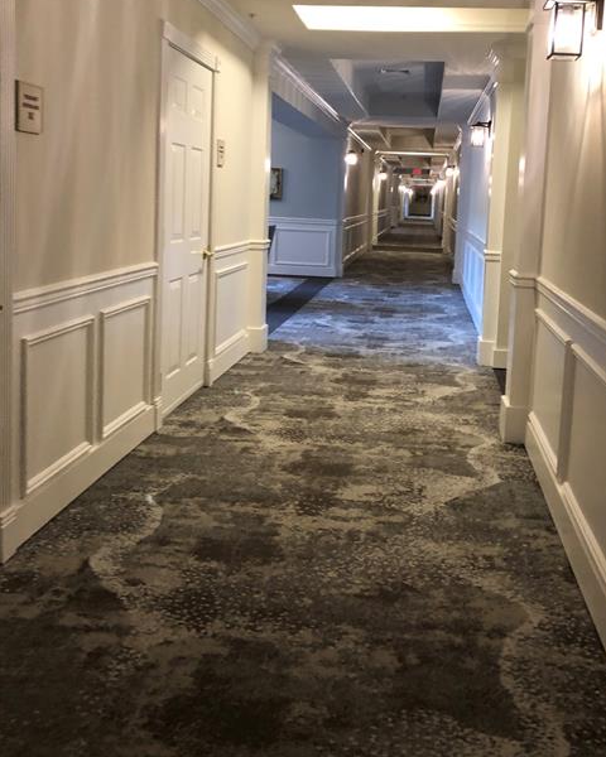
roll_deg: -3.8
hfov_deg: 42.0
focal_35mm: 35
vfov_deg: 50.9
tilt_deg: -8.1
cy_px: 274
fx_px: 785
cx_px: 362
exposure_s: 1/15
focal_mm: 3.99
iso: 80
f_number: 1.8
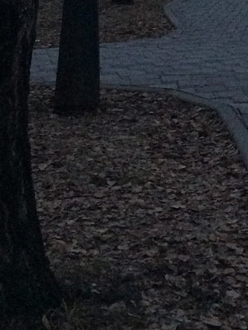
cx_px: 338
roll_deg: -0.2
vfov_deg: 16.0
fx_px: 1069
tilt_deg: +4.6
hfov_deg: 12.7
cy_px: -172
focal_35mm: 112
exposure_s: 1/17
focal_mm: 4.15
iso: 320
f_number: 2.2
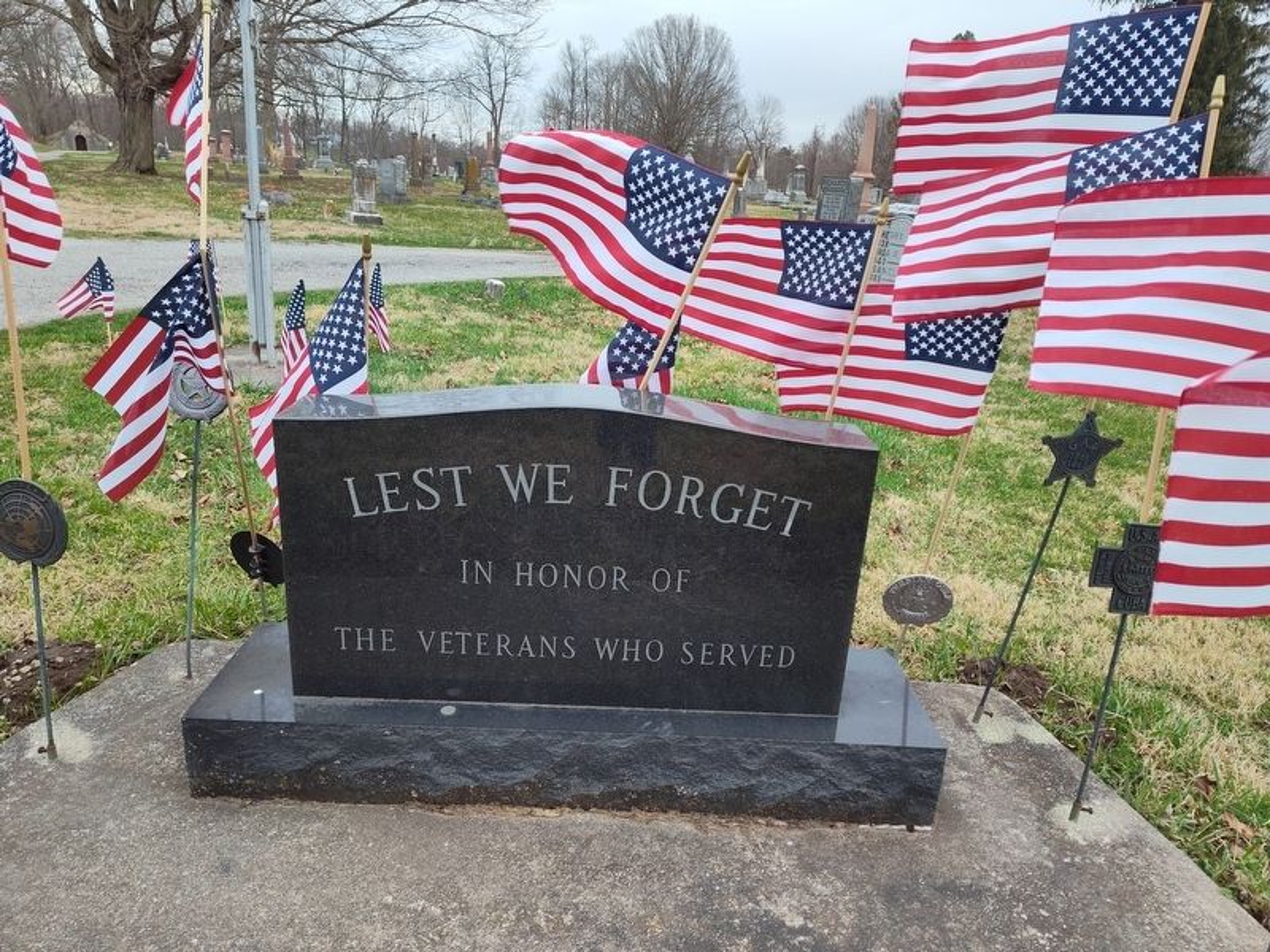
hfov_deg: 73.9
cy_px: 476
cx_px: 635
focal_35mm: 23
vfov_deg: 58.9
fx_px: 844
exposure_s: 1/268
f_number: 1.8
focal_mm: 5.56
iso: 100
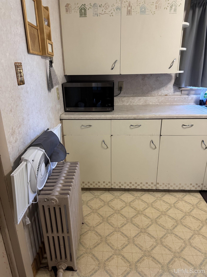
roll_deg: +1.4
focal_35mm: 24
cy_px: 138
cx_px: 104
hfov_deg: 56.8
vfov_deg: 71.6
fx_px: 191
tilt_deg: -19.2
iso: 320
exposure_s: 1/60
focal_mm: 6.76
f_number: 1.78
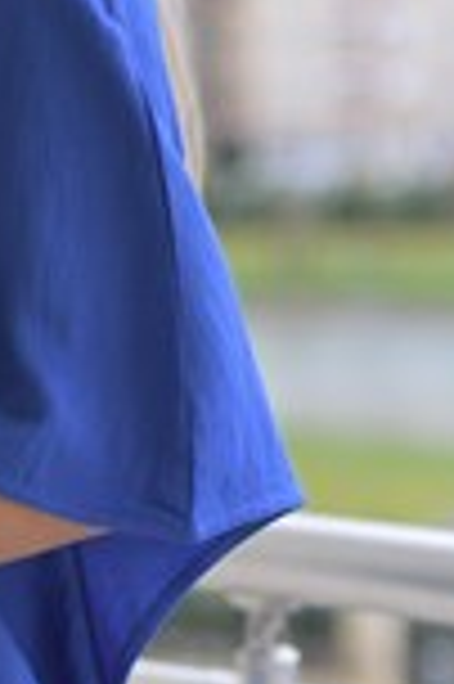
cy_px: 207
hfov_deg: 8.8
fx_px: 2901
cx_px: -153
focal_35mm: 153
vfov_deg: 13.4
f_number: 2
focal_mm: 50
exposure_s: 1/8000
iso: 800
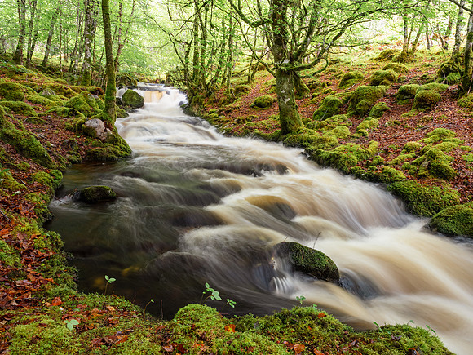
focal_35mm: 24
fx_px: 328
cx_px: 236
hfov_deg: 71.6
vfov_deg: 56.8
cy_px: 178
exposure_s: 1
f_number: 7.1
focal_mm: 12
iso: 200
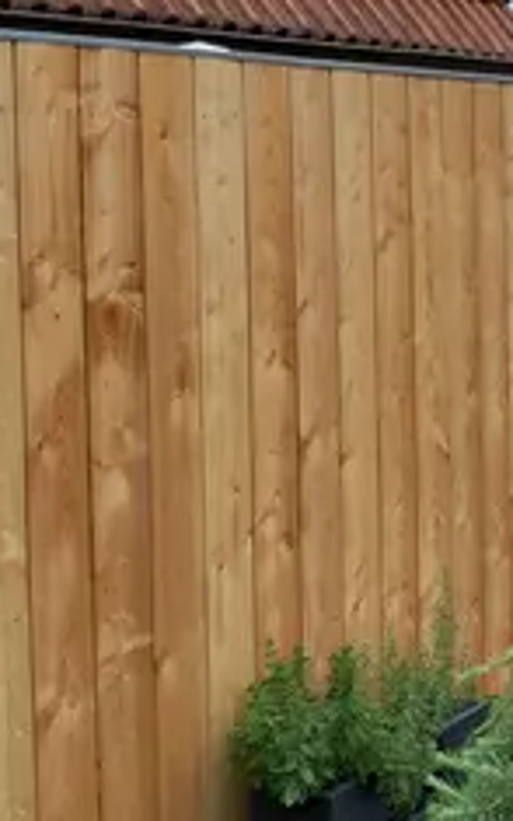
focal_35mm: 75
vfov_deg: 27.3
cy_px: 262
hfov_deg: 16.5
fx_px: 1677
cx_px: 660
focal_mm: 4
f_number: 1.8
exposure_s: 1/1433
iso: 40
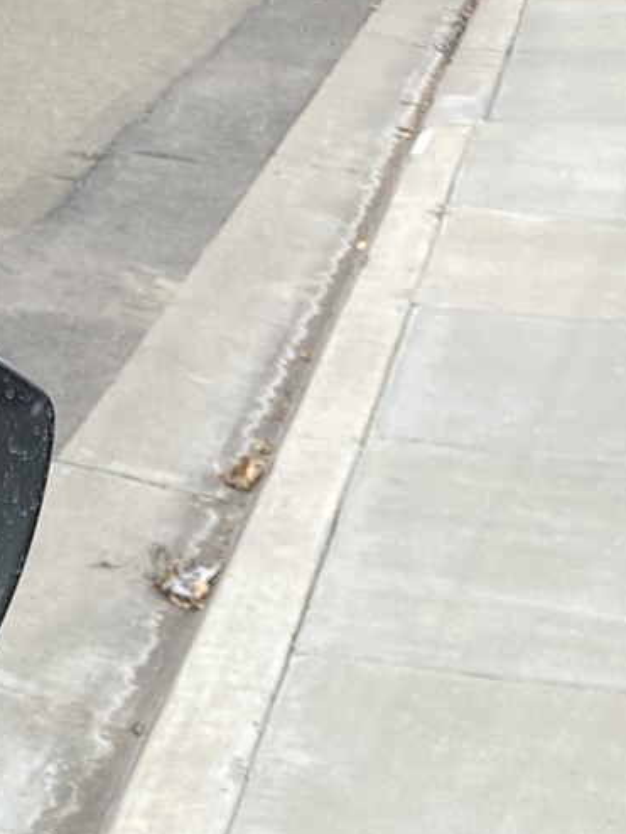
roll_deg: -6.1
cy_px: 1680
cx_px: -118
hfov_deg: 12.5
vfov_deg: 14.2
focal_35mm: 116
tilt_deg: -34.8
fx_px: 2795
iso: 20
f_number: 1.8
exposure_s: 1/129
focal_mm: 3.99
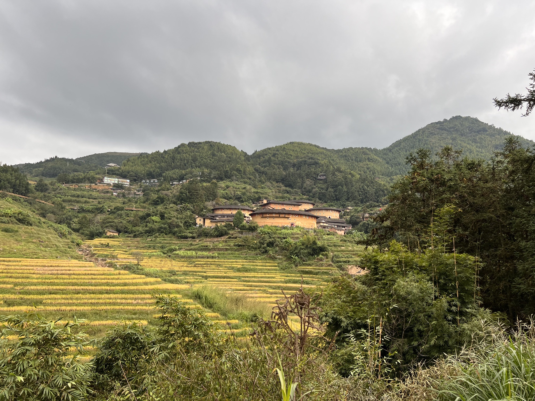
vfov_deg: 53.1
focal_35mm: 26
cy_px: 200
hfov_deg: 67.3
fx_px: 402
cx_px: 268
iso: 50
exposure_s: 1/427
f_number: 1.5
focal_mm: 5.7
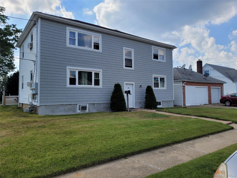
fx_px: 178
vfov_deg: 53.1
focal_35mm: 26
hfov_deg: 67.3
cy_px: 89
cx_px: 118
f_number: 1.8
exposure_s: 1/2049
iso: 40
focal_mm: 5.4
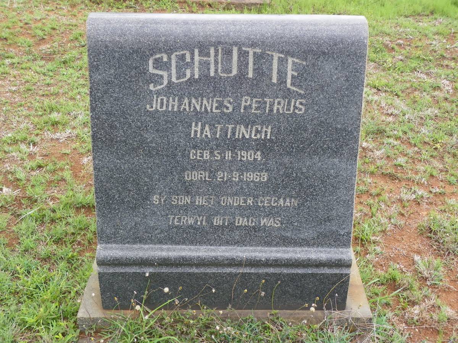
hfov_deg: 41.2
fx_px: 609
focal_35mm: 46
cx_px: 229
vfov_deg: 31.5
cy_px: 172
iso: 64
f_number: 3.2
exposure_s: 1/160
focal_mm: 8.2
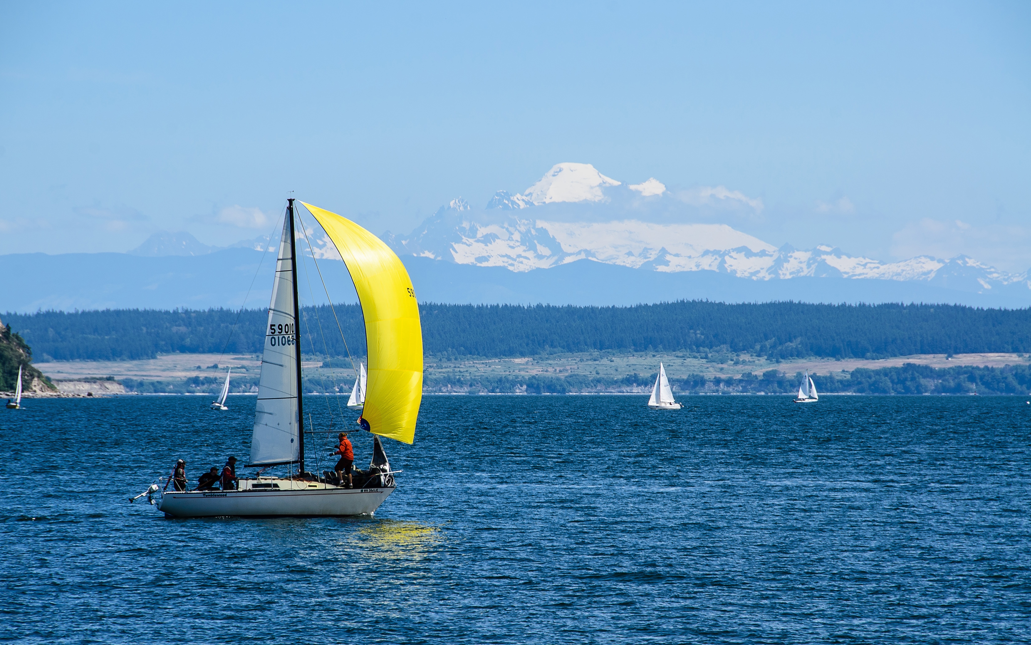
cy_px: 340
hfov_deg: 8.1
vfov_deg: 5.1
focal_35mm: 260
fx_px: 7306
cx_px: 516
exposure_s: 1/160
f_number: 11
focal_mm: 170
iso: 100
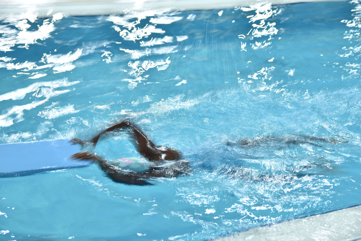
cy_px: 120
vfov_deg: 18.2
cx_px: 180
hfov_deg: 27.0
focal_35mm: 75
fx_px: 752
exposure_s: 1/8
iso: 250
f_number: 3.5
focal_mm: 50
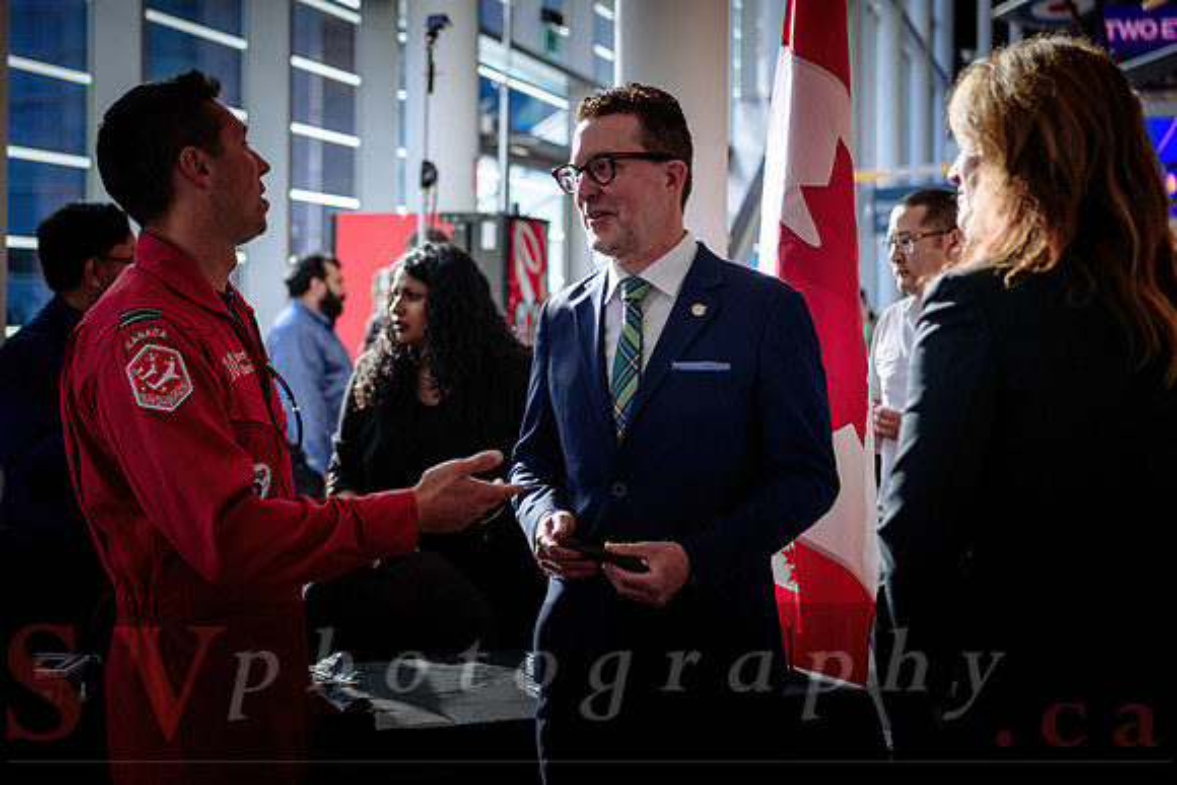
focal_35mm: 67
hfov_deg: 30.0
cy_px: 280
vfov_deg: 20.3
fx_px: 2186
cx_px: 444
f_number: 2.8
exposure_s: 1/160
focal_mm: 52
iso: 160
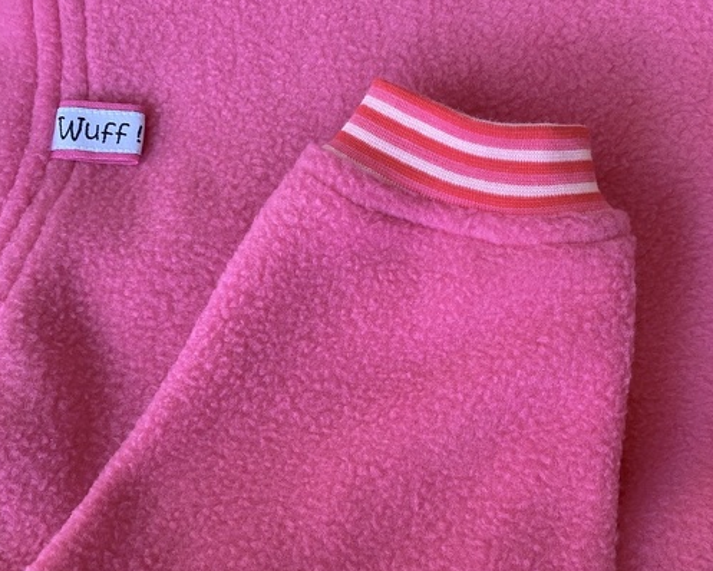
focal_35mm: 34
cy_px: 326
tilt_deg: -84.4
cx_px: 419
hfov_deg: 52.6
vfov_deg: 43.3
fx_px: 718
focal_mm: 4.25
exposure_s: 1/67
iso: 125
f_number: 1.8
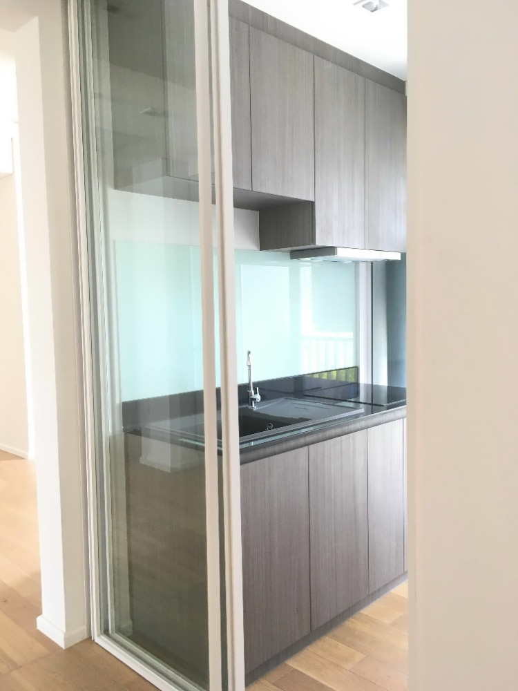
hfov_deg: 48.2
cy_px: 346
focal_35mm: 29
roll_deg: +0.8
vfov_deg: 61.7
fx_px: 579
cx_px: 259
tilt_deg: -4.7
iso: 100
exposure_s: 1/33
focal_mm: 4.15
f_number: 2.2
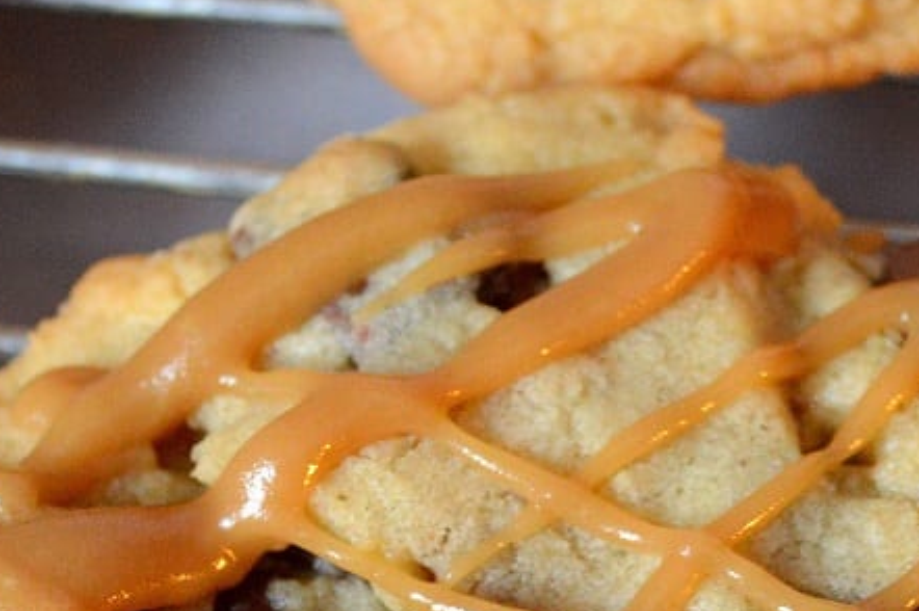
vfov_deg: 11.8
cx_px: 484
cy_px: 670
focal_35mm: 114
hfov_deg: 18.0
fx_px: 2908
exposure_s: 1/15
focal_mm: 28
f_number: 4.5
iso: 1800
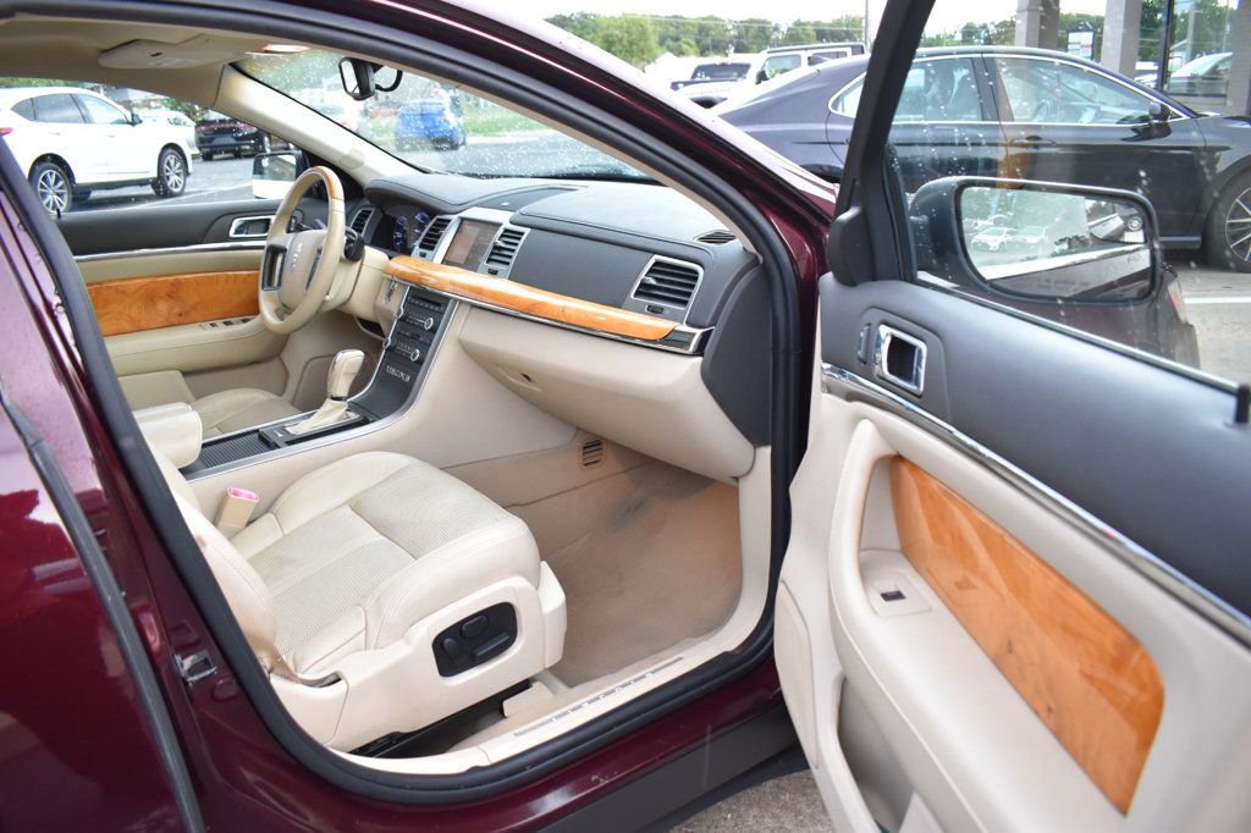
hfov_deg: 67.4
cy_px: 416
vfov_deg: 47.9
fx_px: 938
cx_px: 626
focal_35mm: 27
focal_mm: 18
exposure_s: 1/125
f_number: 4.5
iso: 800
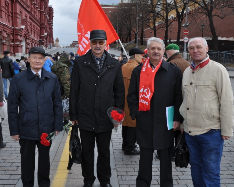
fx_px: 291
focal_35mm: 42
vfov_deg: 35.6
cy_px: 85
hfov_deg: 43.8
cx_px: 119
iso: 200
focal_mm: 22
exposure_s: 1/100
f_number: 10
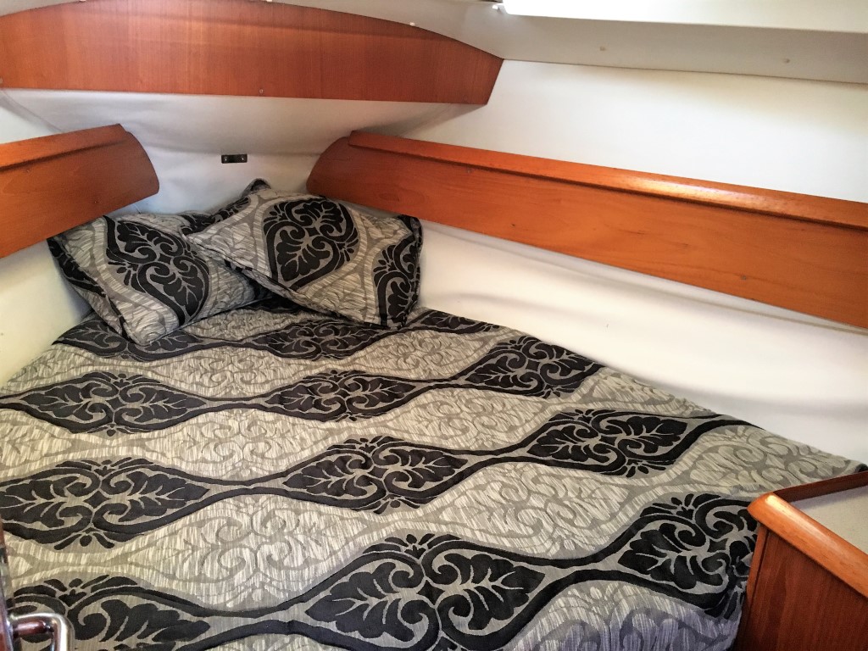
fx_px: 727
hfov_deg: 61.7
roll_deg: -3.7
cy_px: 326
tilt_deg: -18.5
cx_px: 434
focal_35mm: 29
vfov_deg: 48.2
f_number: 2.2
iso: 200
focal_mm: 4.15
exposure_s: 1/25
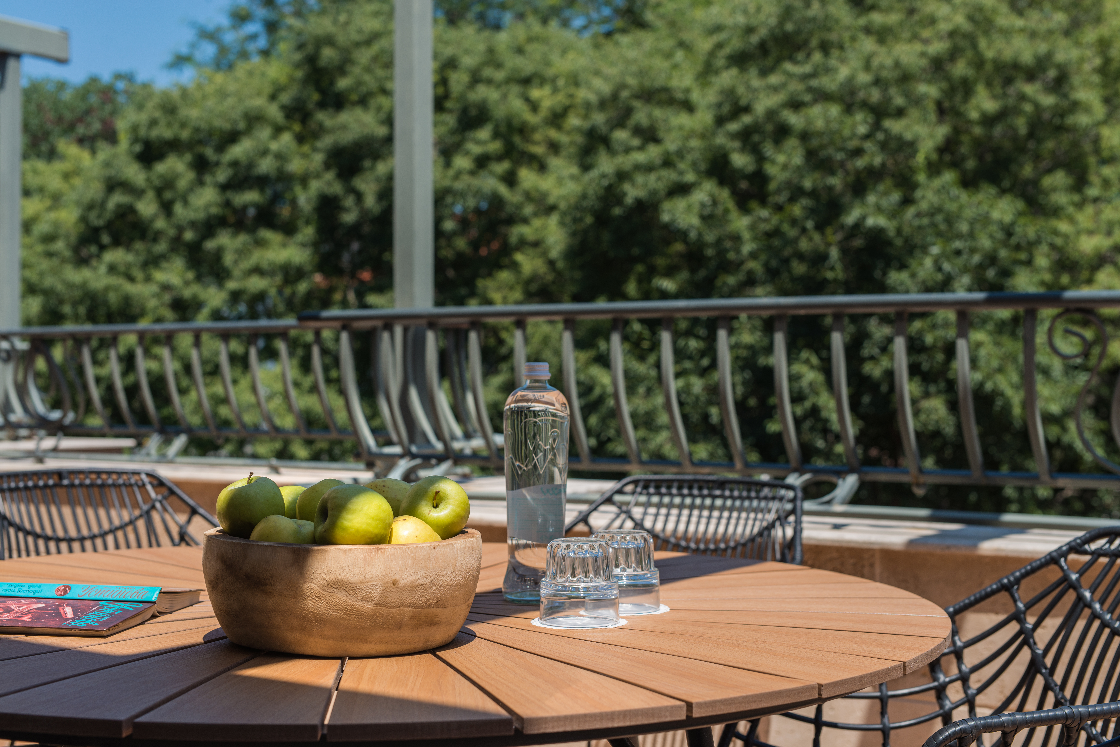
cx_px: 554
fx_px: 1587
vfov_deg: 26.5
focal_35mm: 51
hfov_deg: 38.9
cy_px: 377
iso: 100
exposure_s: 1/500
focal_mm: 50
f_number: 5.6
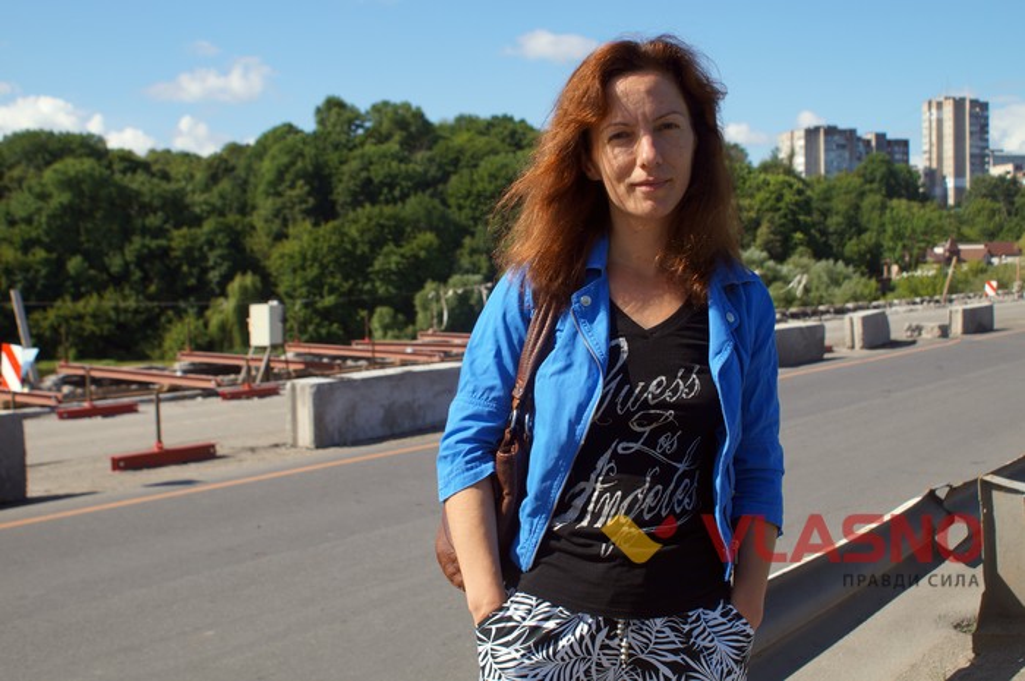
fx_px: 1109
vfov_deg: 34.1
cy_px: 340
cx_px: 512
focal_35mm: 39
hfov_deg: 49.6
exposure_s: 1/400
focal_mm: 26
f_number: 5
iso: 100
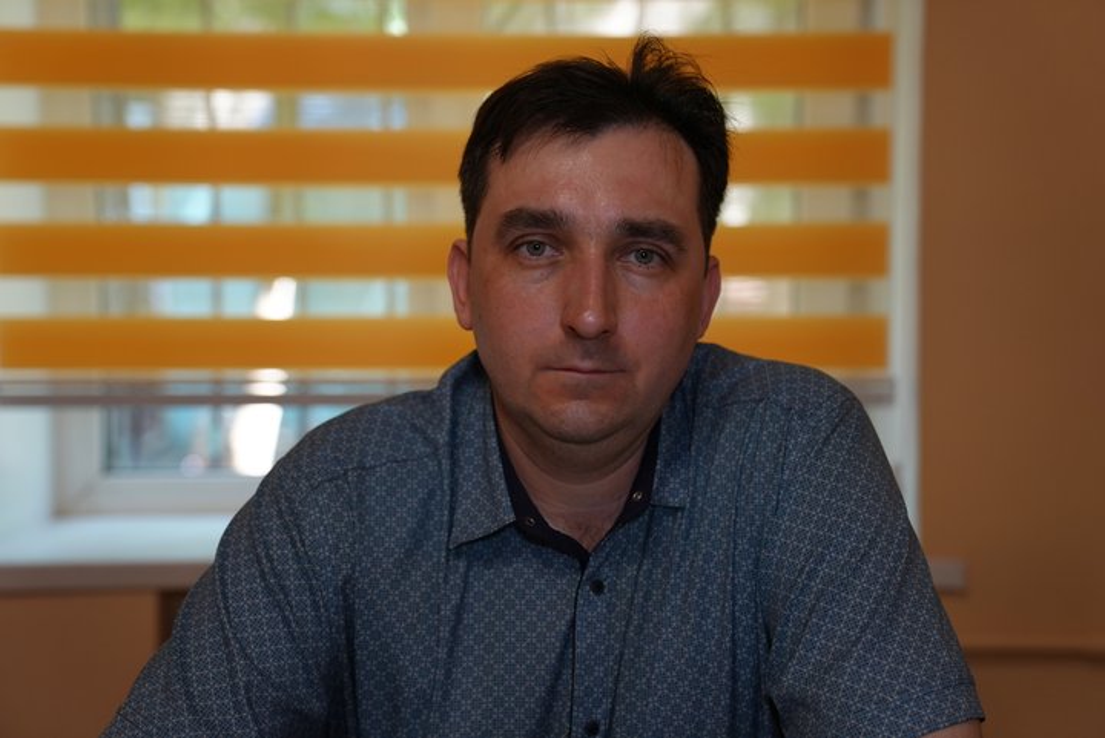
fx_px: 1597
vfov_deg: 26.0
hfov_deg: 38.2
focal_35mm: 52
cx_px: 552
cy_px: 369
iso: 800
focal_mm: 52
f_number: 2.8
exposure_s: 1/250
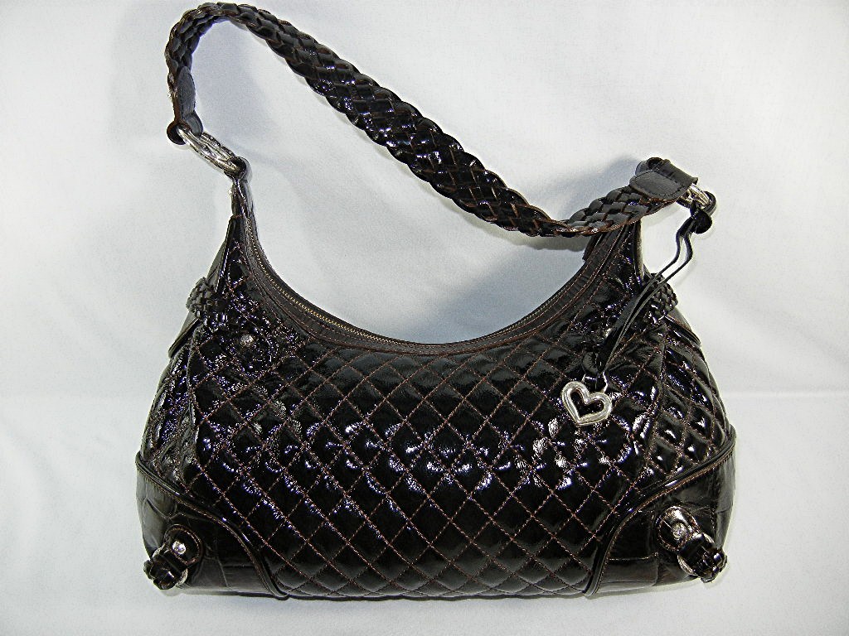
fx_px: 736
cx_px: 424
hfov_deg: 60.0
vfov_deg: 46.8
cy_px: 318
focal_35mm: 30
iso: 200
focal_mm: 5.4
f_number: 3.5
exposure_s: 1/30
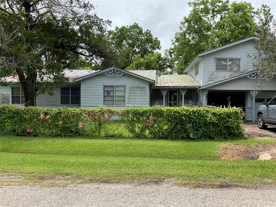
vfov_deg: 48.2
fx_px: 231
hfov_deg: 61.7
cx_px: 138
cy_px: 104
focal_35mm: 29
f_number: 1.8
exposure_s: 1/1098
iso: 16
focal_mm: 3
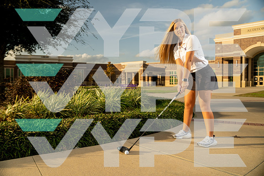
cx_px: 132
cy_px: 88
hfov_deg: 61.9
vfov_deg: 43.6
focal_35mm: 30
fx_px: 220
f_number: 4
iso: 200
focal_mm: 30
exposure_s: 1/160
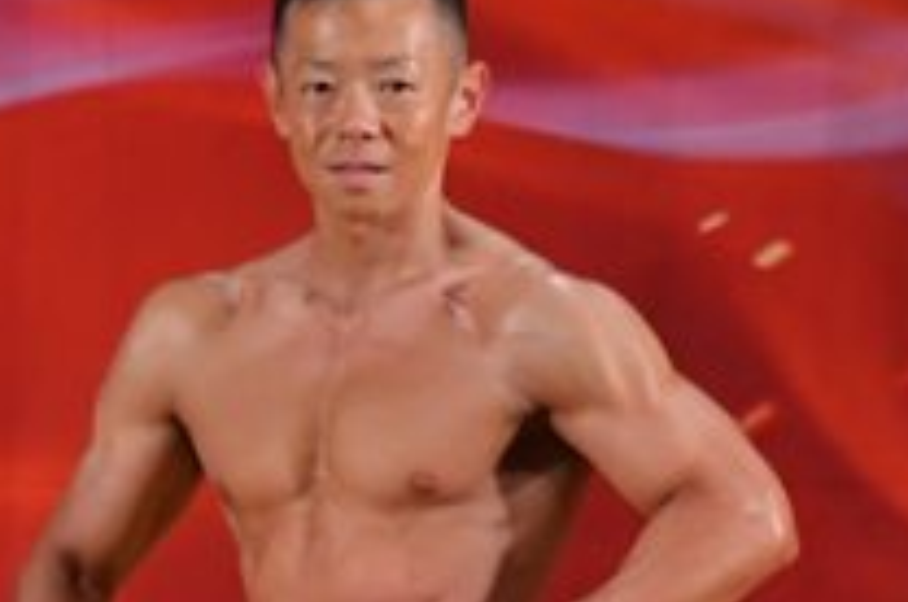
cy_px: 899
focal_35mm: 952
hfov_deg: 2.2
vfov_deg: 1.4
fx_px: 23974
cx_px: 744
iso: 3200
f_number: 5.6
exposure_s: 1/400
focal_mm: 170
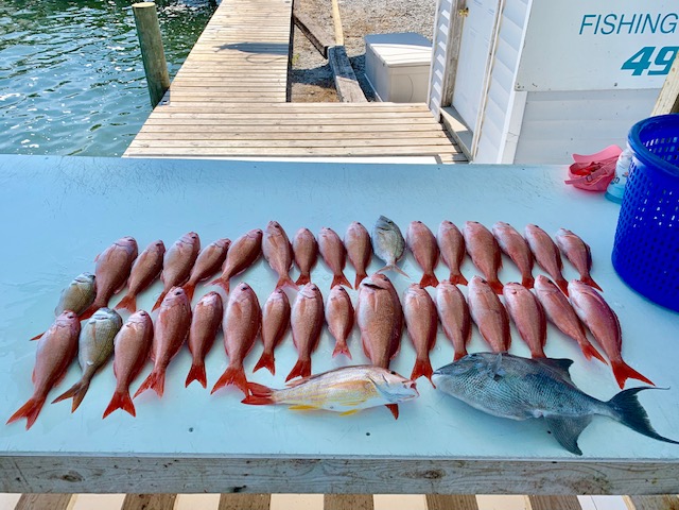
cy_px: 255
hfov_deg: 67.3
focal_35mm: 26
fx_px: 510
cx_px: 340
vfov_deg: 53.1
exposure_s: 1/1779
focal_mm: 4.25
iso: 25
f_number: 1.8
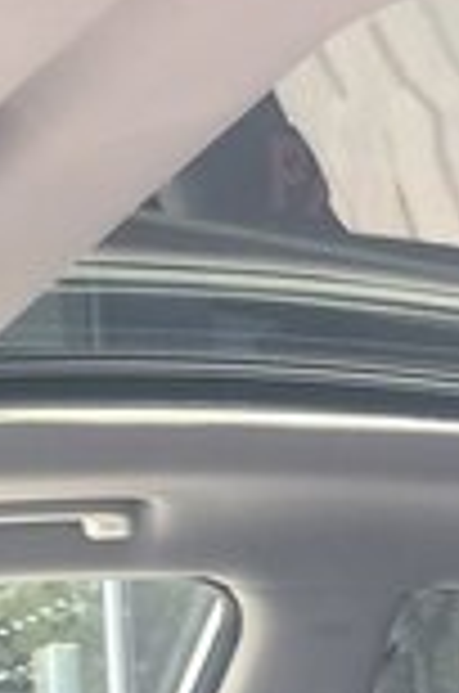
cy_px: 904
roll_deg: +3.6
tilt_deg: +1.0
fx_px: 1806
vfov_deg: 19.9
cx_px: 720
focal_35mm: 94
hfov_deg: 13.5
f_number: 1.8
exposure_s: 1/137
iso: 20
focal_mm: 3.99
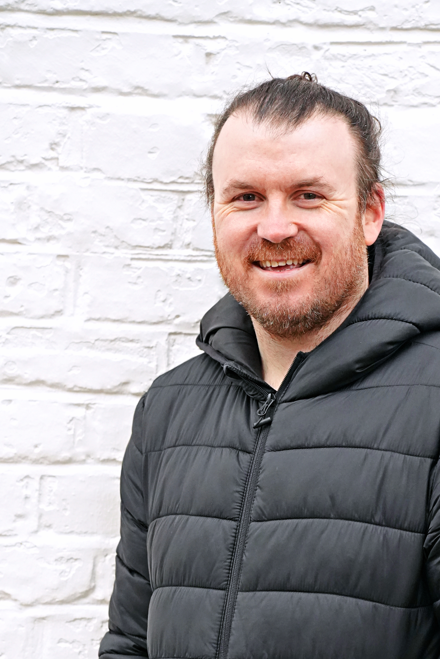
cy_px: 540
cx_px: 320
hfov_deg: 5.3
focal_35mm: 257
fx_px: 4711
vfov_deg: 8.0
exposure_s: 1/2000
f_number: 4
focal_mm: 150
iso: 4000
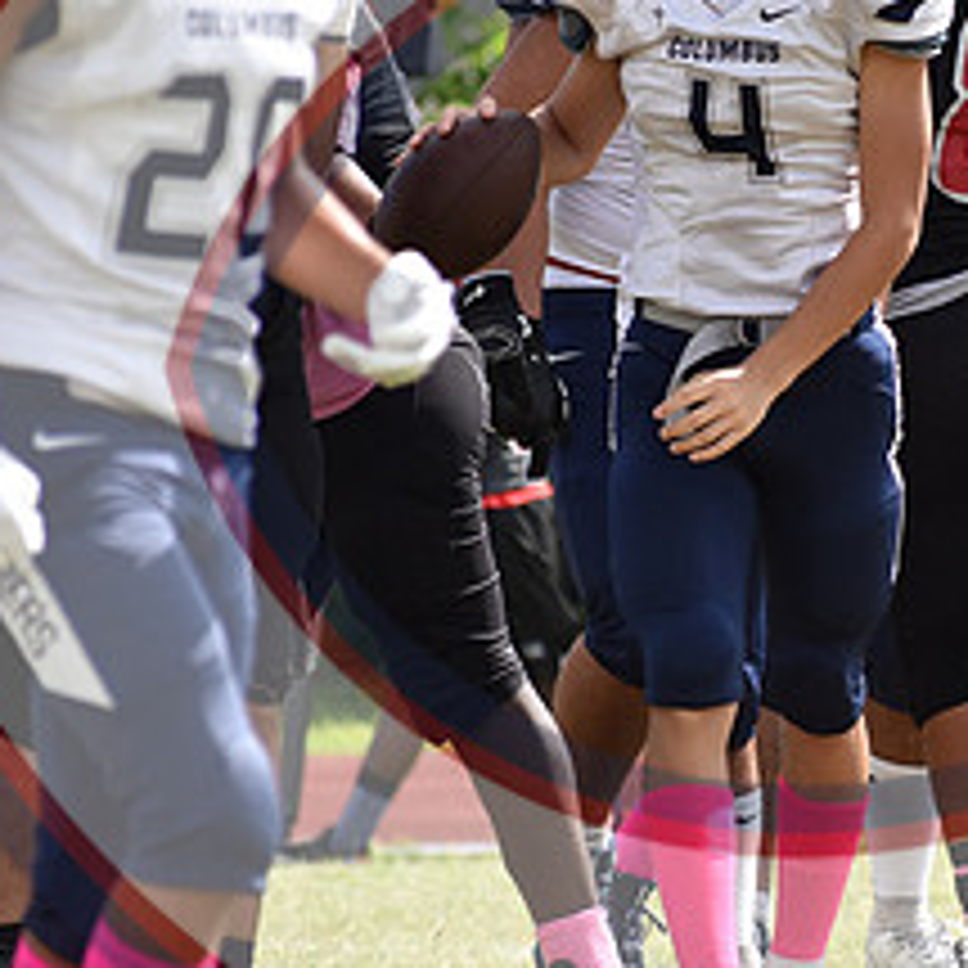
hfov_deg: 2.4
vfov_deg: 2.4
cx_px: 779
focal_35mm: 724
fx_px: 22906
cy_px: 367
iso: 400
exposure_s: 1/1600
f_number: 5.6
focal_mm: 210
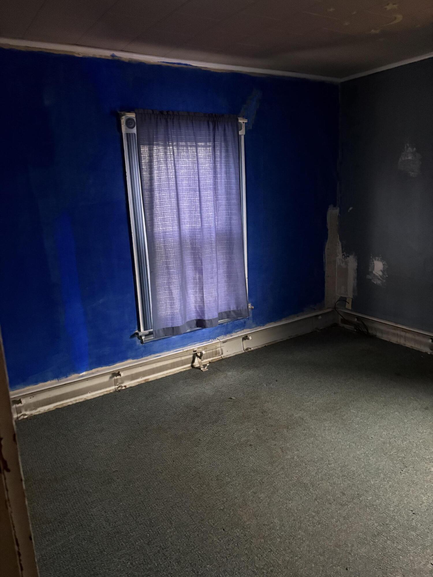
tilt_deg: -11.7
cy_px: 288
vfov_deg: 67.3
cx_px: 216
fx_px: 434
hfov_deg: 53.1
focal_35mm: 26
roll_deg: +2.9
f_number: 1.6
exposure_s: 1/30
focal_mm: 5.96
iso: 1000
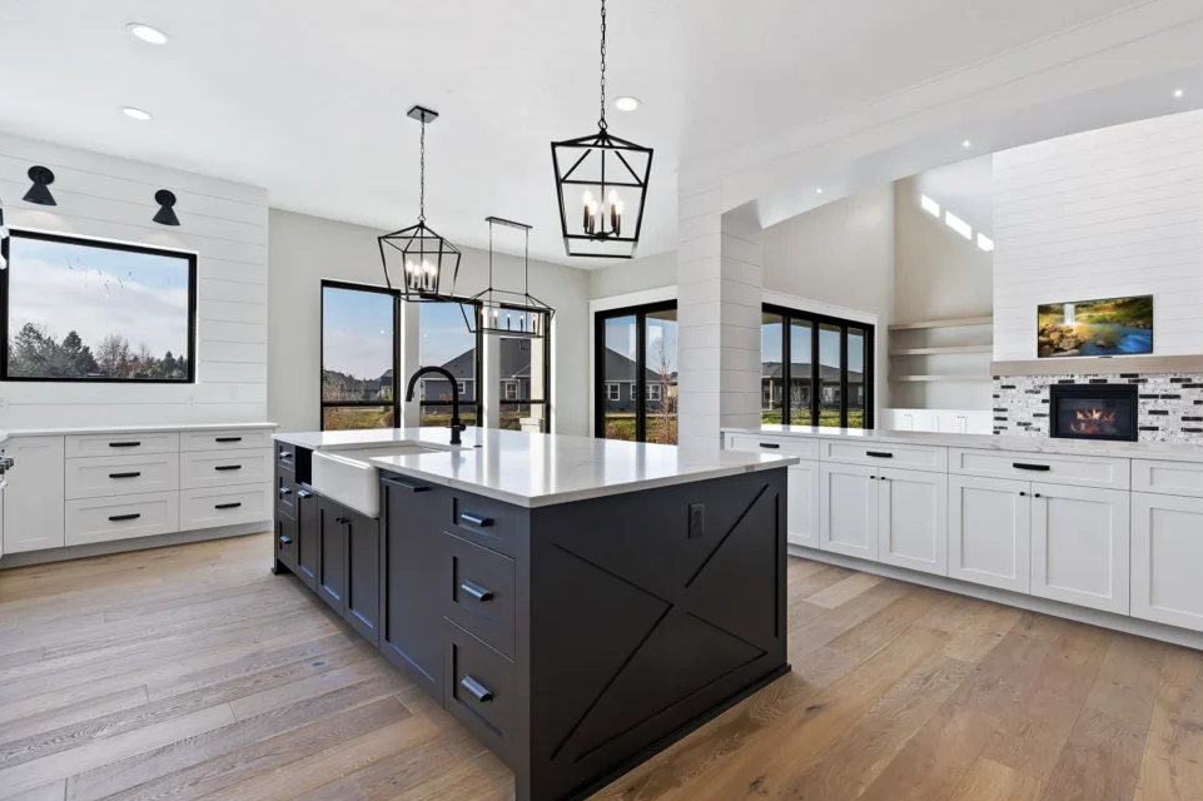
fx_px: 534
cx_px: 640
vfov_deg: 73.7
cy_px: 383
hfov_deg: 96.6
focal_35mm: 16
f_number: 7.1
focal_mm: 15
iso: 640
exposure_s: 1/50
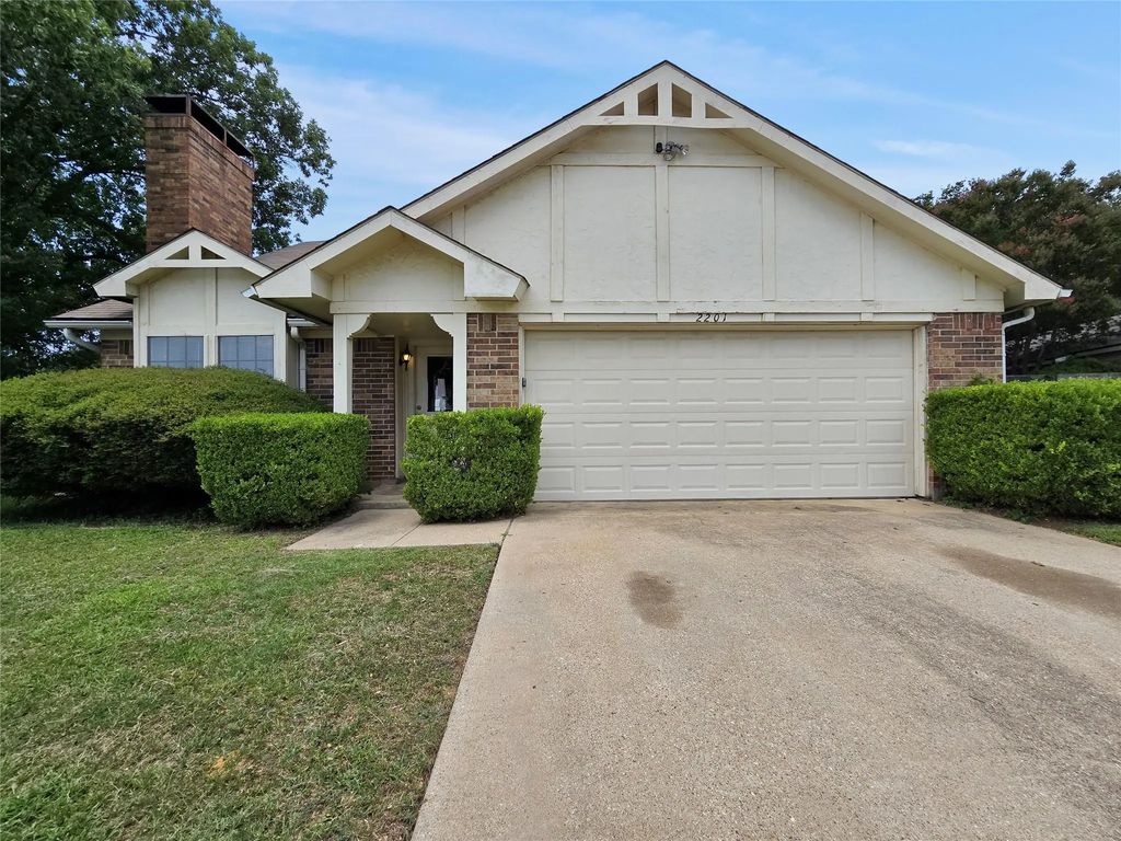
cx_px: 560
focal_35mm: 13
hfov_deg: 106.2
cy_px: 420
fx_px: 421
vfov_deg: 89.9
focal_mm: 2.2
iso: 50
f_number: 2.2
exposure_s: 1/2593
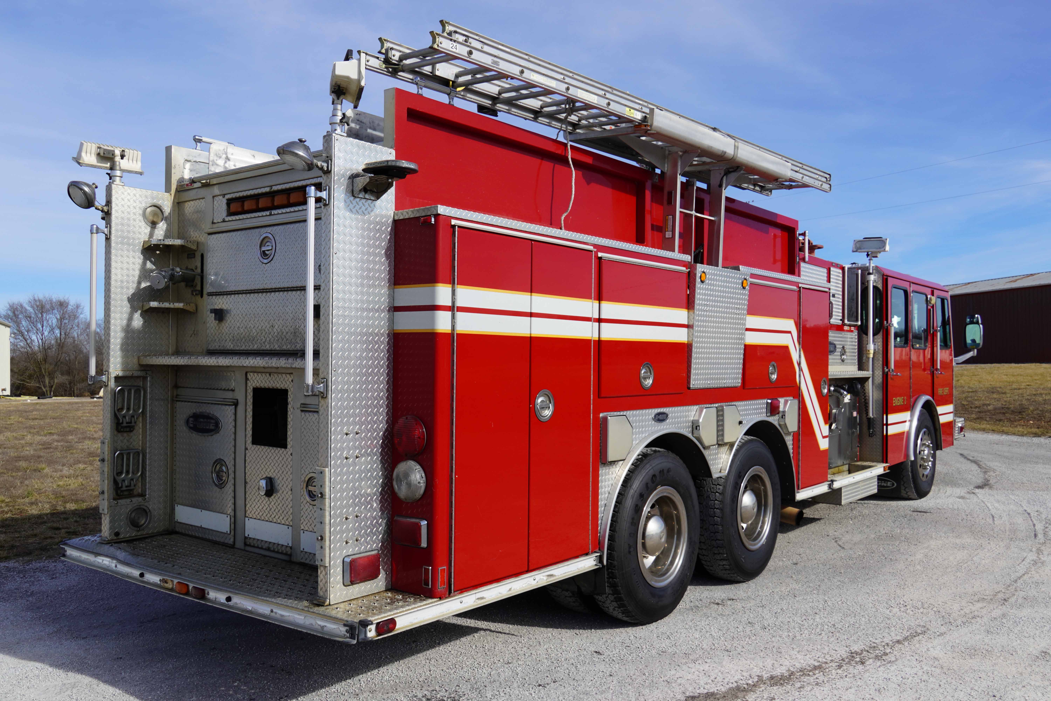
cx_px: 526
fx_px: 876
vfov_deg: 43.6
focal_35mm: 30
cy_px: 350
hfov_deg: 61.9
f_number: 10
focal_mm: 20
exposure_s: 1/200
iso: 100
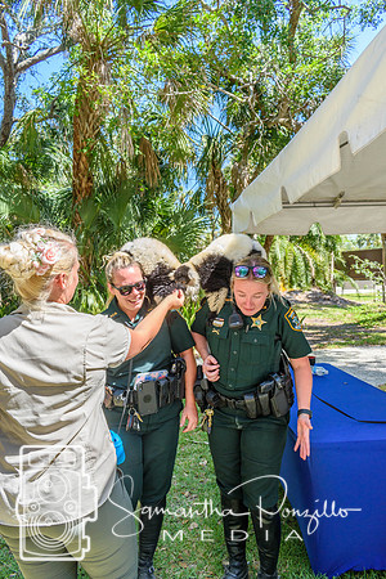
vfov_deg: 67.4
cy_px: 290
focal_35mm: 27
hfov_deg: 47.9
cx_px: 193
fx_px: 434
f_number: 8
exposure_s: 1/250
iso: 200
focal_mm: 18
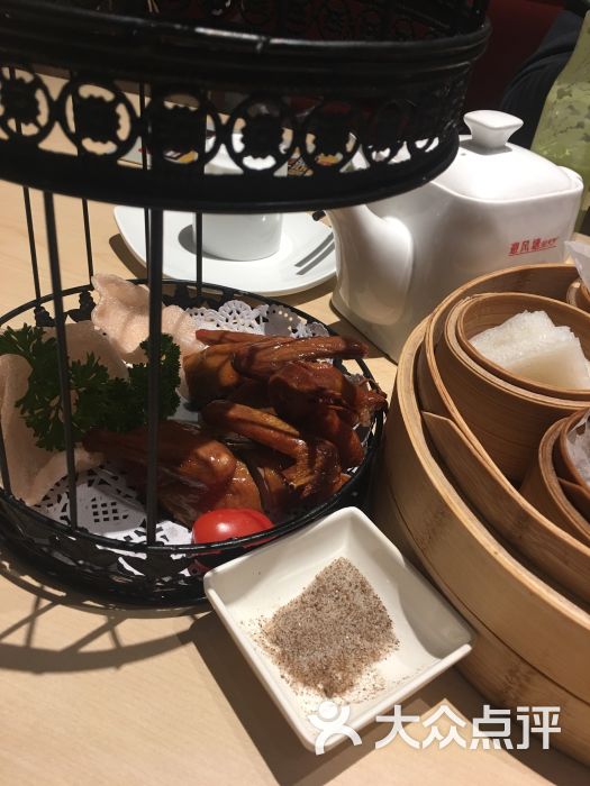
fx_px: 659
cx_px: 295
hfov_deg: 48.2
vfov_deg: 61.7
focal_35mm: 29
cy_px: 393
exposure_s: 1/17
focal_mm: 4.15
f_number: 2.2
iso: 50
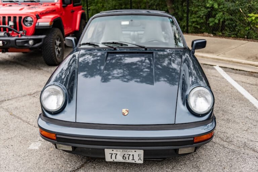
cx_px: 129
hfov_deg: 48.5
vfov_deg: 33.4
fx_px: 287
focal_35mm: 40
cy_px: 86
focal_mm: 40
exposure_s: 1/320
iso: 125
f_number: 3.2
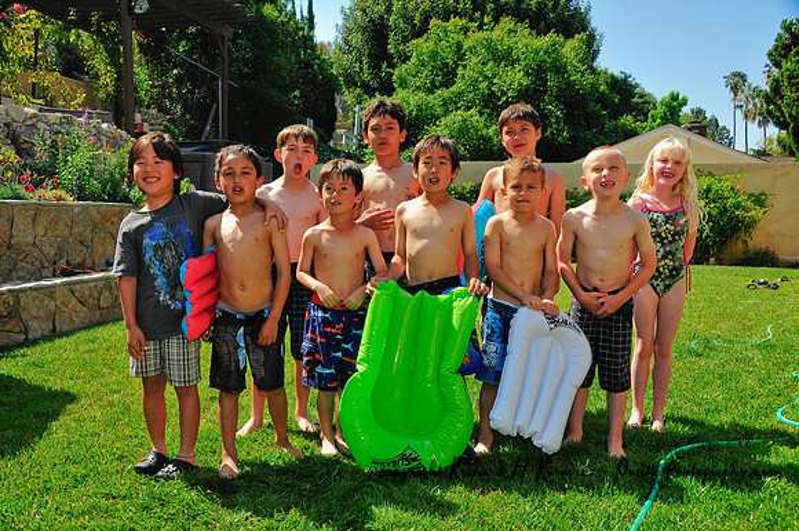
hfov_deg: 62.0
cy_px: 266
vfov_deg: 43.5
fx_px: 665
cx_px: 400
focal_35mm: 30
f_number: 5.6
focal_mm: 20
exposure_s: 1/125
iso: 200
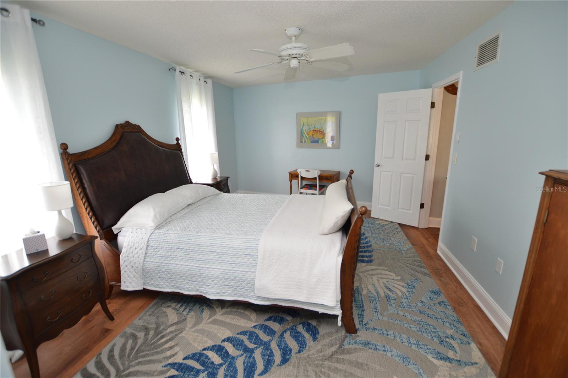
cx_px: 284
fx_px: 236
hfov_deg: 100.5
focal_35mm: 15
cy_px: 189
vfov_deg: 77.2
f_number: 3.5
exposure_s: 1/60
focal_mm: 10
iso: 560
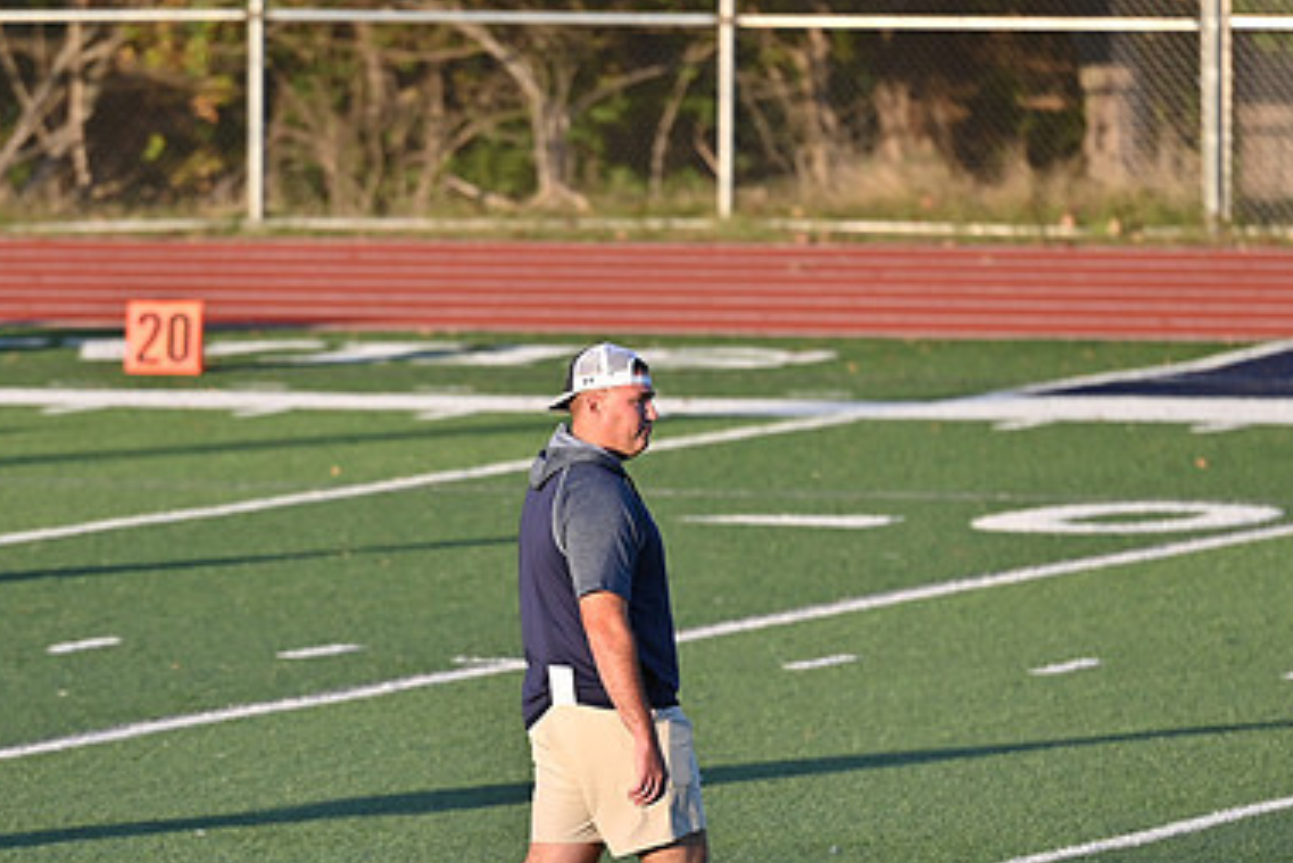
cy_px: 592
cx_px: 529
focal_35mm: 459
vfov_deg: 3.0
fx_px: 16491
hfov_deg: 4.5
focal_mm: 200
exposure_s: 1/1000
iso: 125
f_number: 4
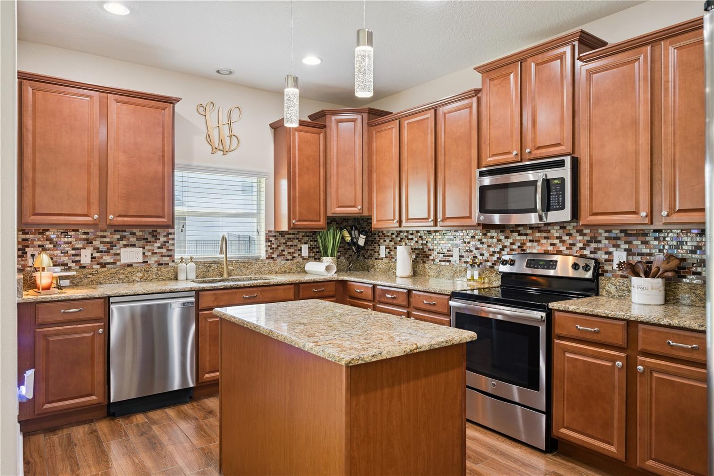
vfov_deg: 57.2
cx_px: 357
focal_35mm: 22
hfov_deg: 78.6
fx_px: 436
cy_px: 238
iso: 200
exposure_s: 1/10
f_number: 9
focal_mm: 22
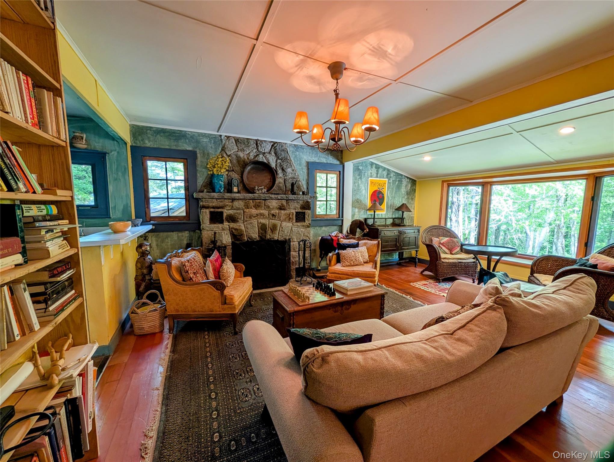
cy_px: 231
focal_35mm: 12
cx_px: 307
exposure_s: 1/120
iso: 81
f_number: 1.7
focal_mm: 2.02
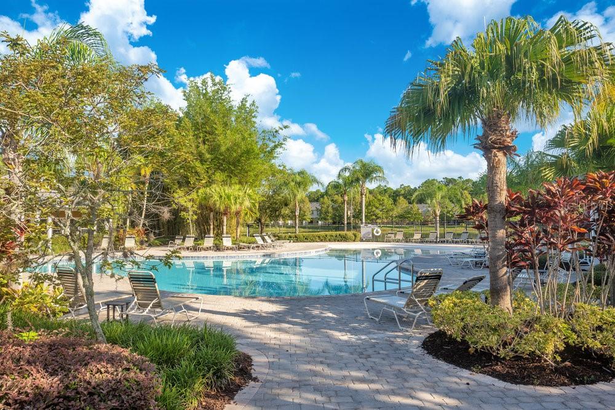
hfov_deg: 67.4
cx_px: 308
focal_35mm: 27
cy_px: 205
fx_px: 461
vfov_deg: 47.9
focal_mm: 27
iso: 100
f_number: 9
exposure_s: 1/125
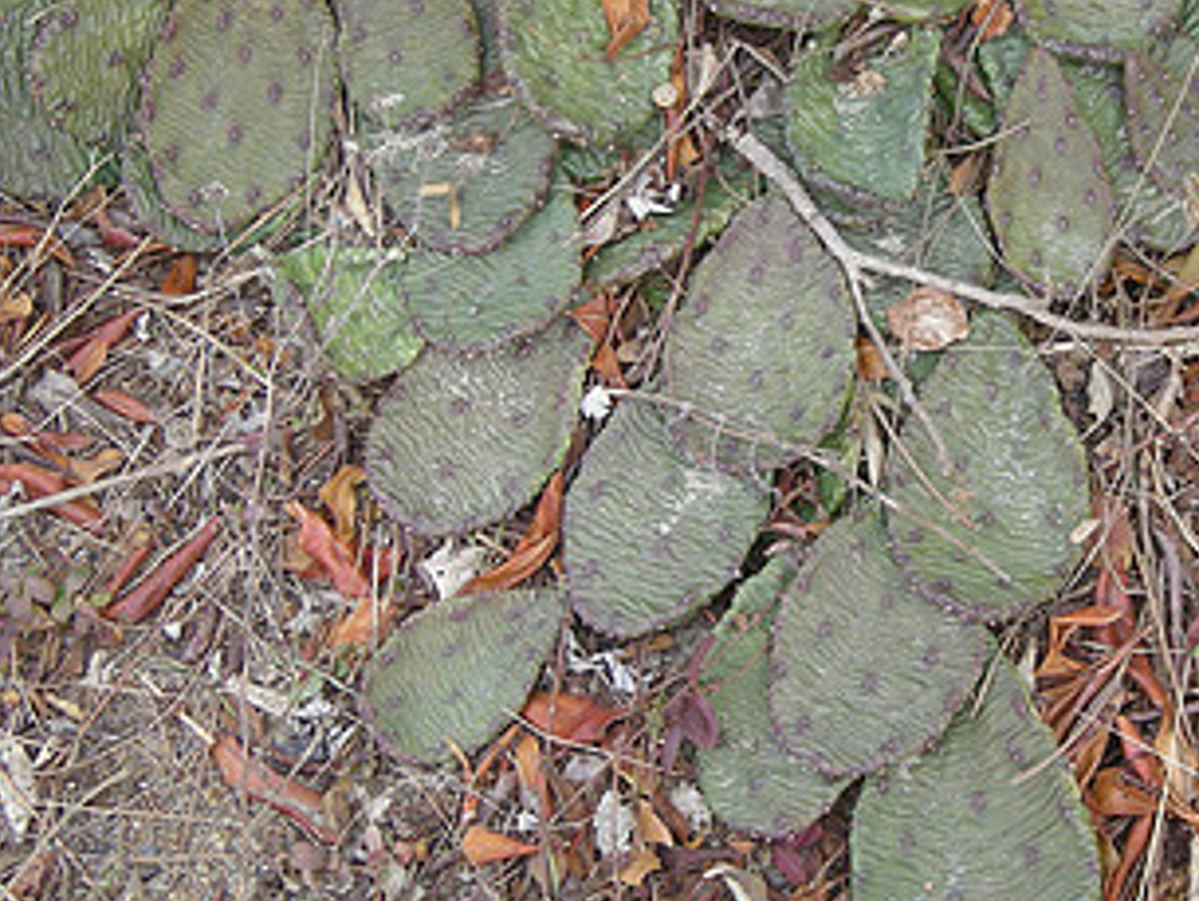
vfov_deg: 12.8
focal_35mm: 116
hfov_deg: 16.9
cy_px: 360
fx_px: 4019
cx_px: 743
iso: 50
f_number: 3.5
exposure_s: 1/64
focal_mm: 9.9
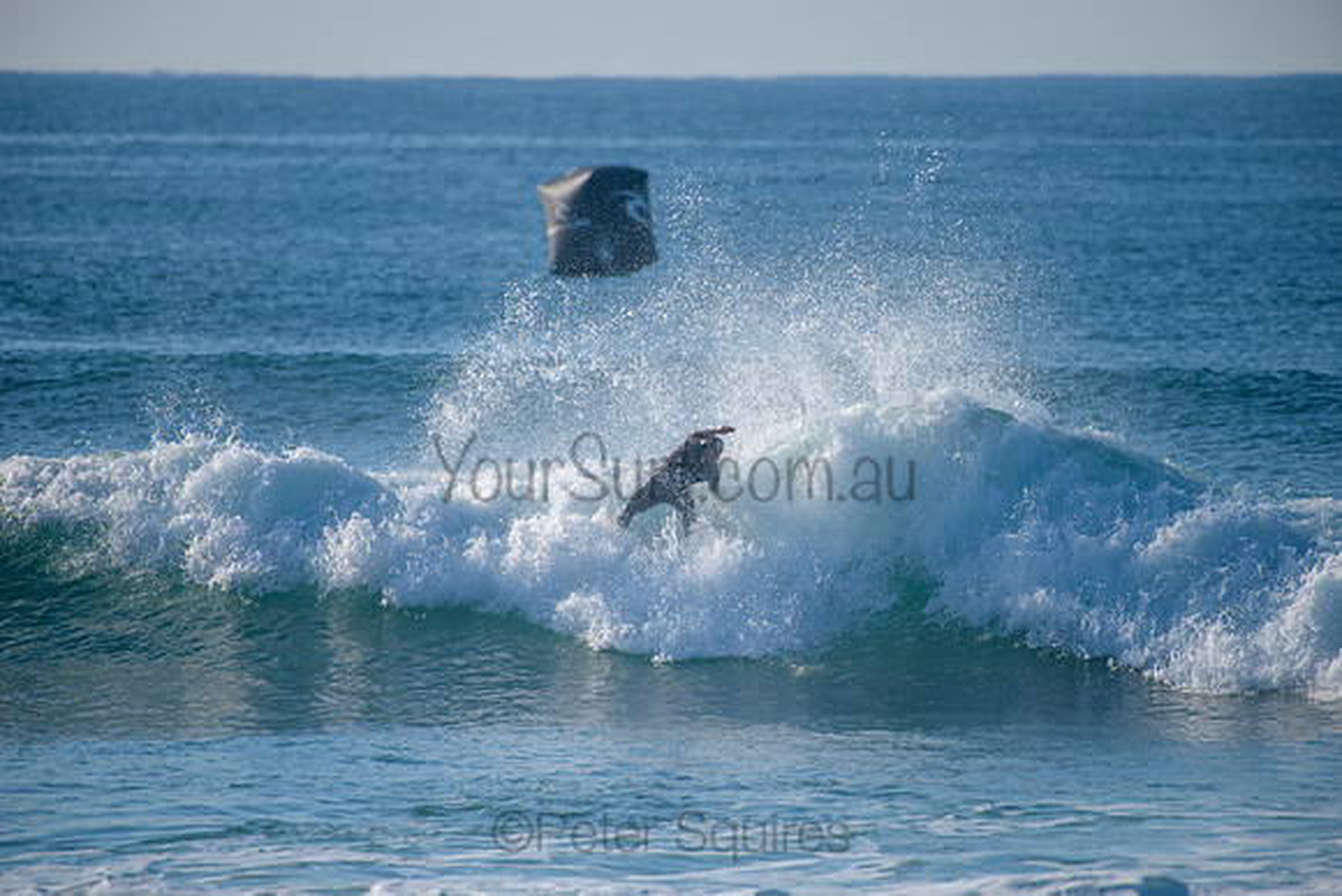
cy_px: 448
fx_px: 18642
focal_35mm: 500
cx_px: 671
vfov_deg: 2.8
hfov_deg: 4.1
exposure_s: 1/2000
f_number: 5.6
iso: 200
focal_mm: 500
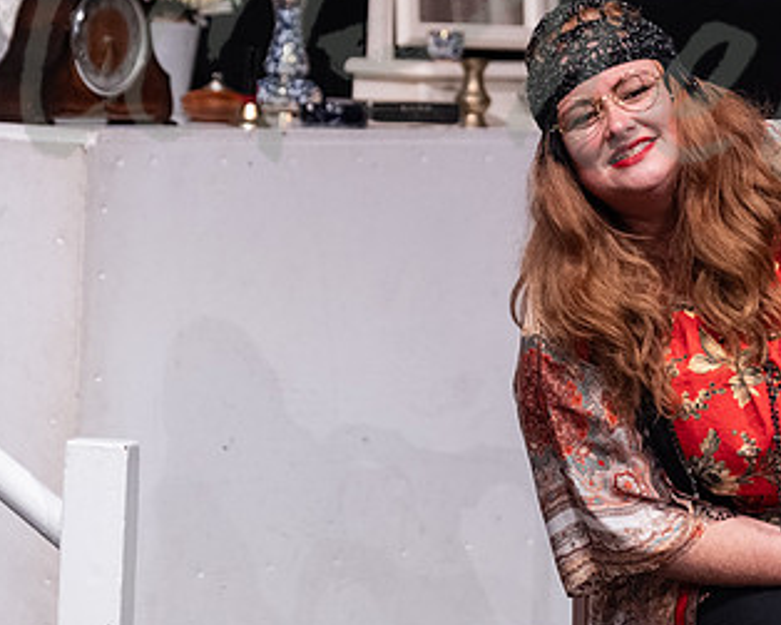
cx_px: 550
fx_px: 5453
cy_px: 225
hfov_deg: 8.2
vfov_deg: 6.6
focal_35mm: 236
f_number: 3.2
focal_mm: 90.6
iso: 2000
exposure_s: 1/250
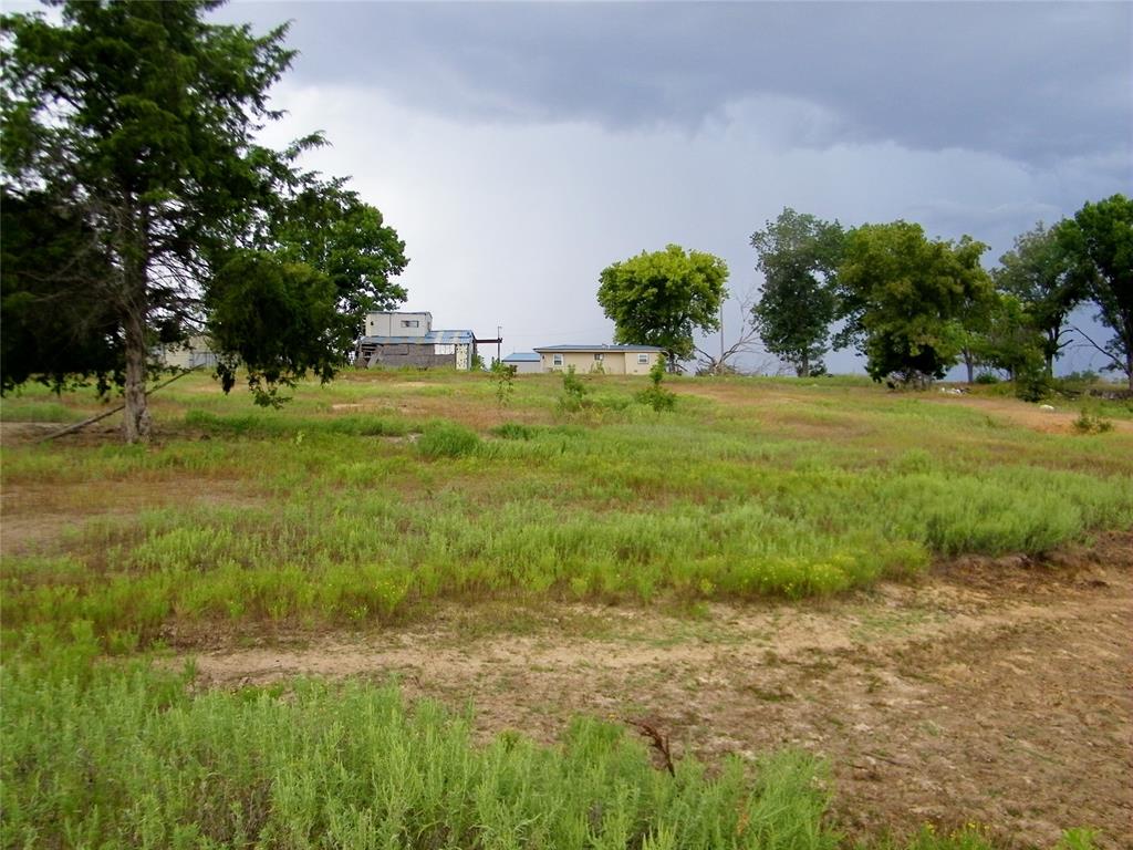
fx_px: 916
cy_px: 425
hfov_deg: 63.4
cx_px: 566
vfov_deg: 49.7
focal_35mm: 28
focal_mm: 5
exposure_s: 1/125
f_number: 7
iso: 100
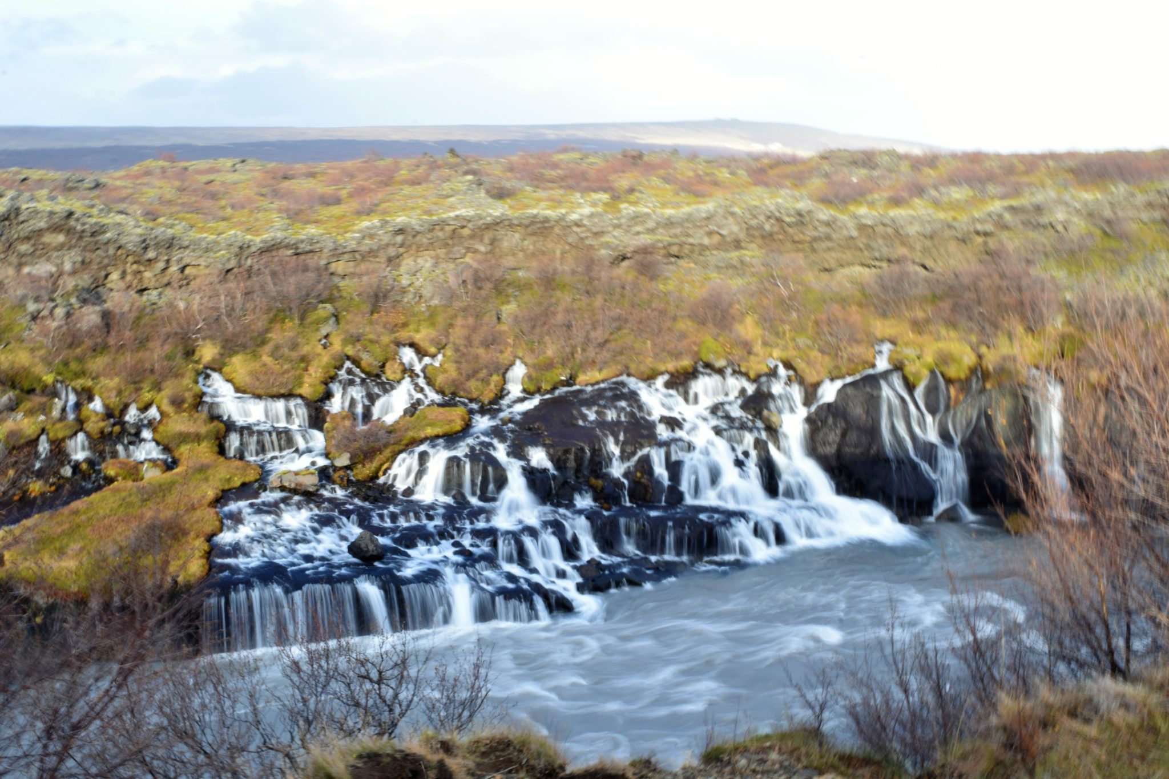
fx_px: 1315
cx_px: 584
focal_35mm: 40
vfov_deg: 33.0
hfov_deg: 47.9
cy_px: 390
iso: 100
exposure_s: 1/2.5
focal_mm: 27
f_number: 25
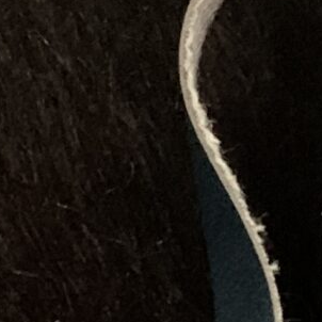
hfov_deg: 8.9
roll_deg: +3.0
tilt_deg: -43.9
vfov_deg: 8.5
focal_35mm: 195
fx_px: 2052
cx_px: 309
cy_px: 654
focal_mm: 4.25
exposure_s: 1/15
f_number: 1.8
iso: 1000
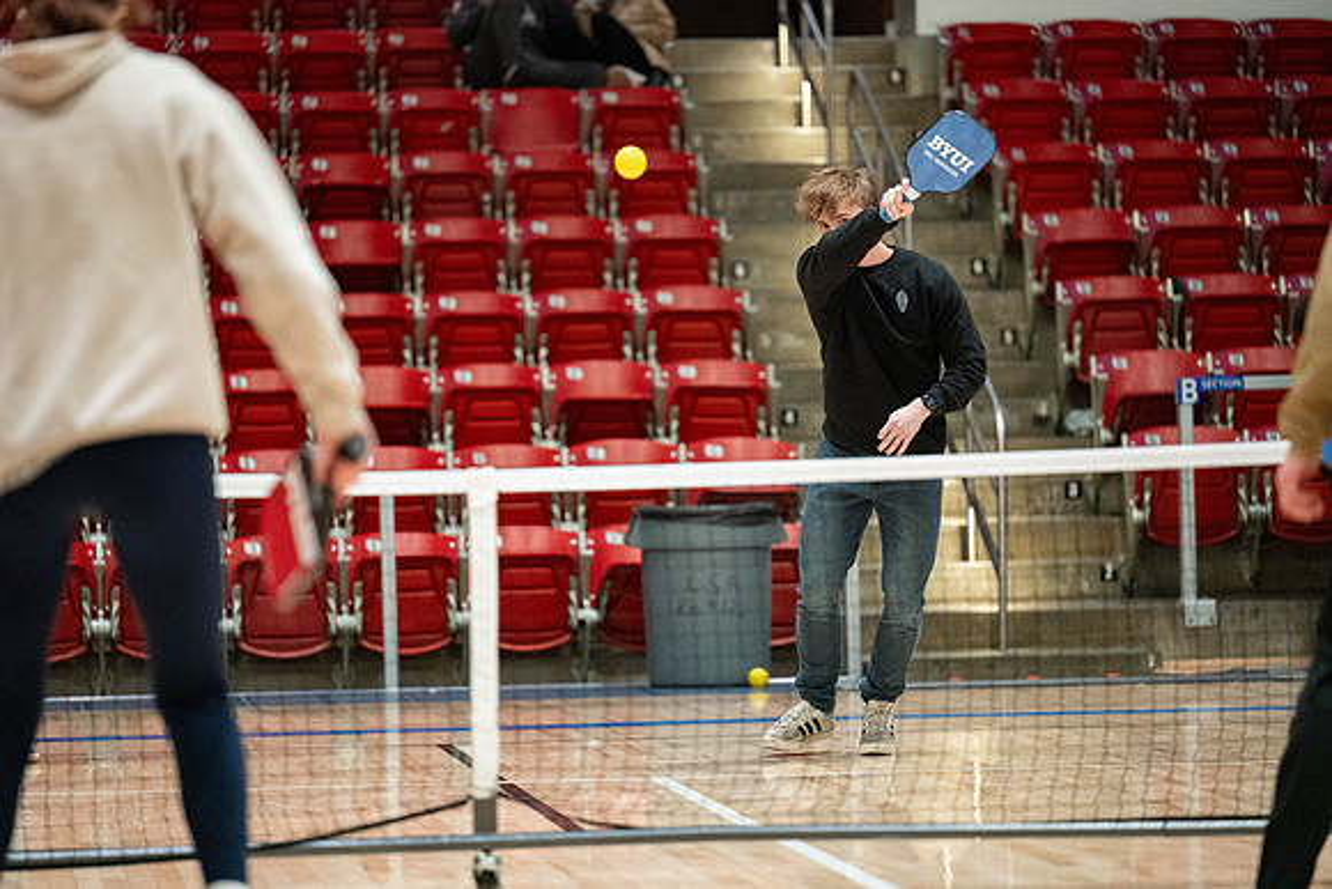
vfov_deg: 8.6
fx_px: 5921
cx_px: 666
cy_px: 444
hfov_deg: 12.8
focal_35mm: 160
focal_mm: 160
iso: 5000
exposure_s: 1/500
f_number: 2.8
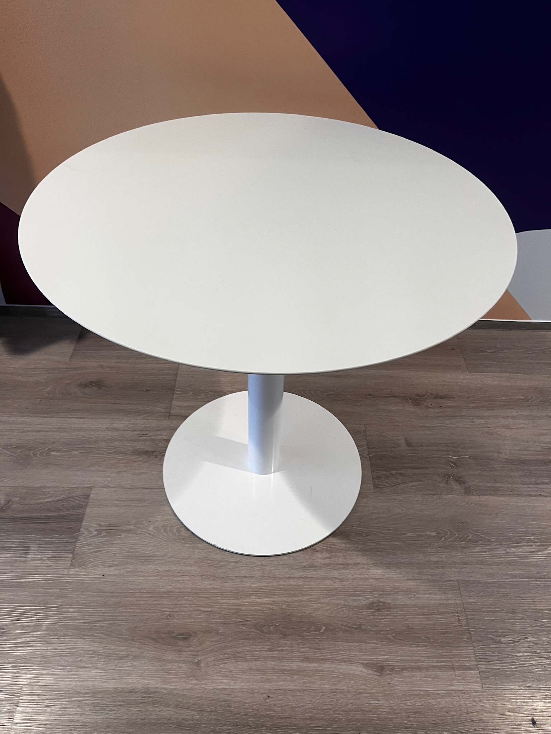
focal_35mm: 26
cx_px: 276
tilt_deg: -44.4
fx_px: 552
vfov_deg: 67.3
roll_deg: -1.8
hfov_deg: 53.1
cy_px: 367
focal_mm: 5.1
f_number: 1.6
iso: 80
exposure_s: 1/50
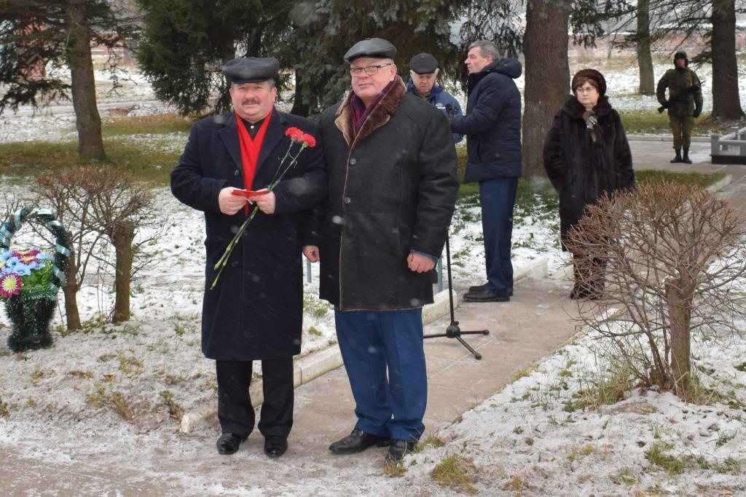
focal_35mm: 27
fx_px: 560
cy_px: 248
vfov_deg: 47.9
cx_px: 373
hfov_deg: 67.4
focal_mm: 18
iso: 280
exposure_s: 1/125
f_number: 5.6
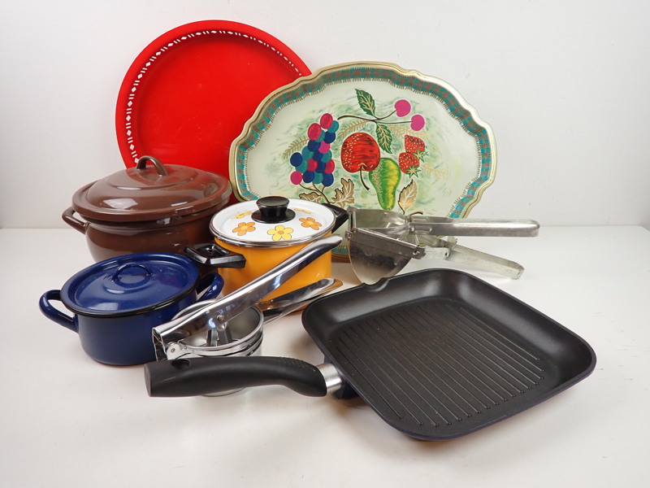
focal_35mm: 19
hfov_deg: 84.7
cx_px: 325
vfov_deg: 68.7
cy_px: 244
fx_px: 357
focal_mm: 3.33
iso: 200
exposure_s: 1/125
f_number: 2
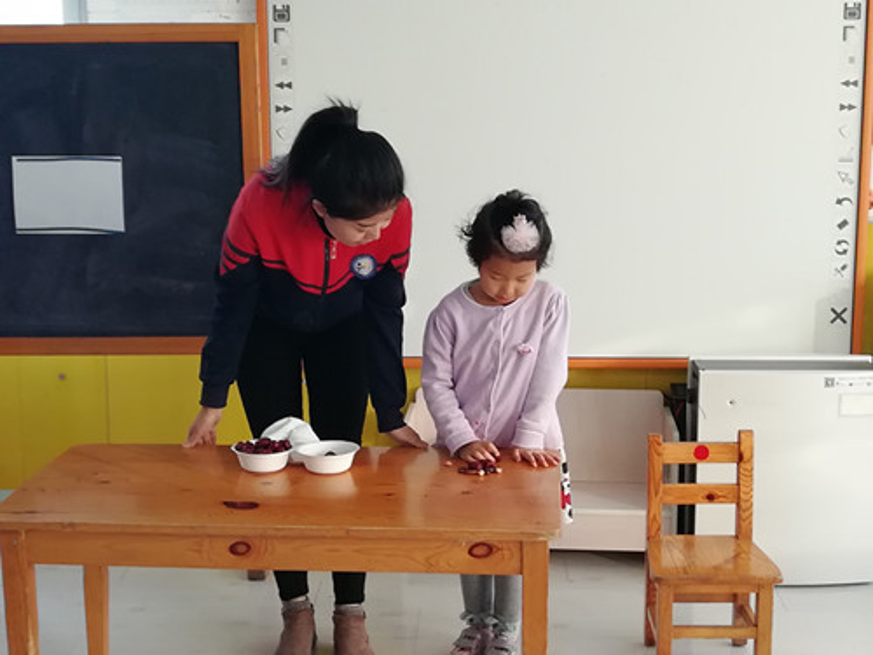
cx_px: 436
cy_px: 328
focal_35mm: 57
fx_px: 1438
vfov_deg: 25.7
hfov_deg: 33.8
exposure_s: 1/60
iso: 160
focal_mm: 3.83
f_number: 1.8
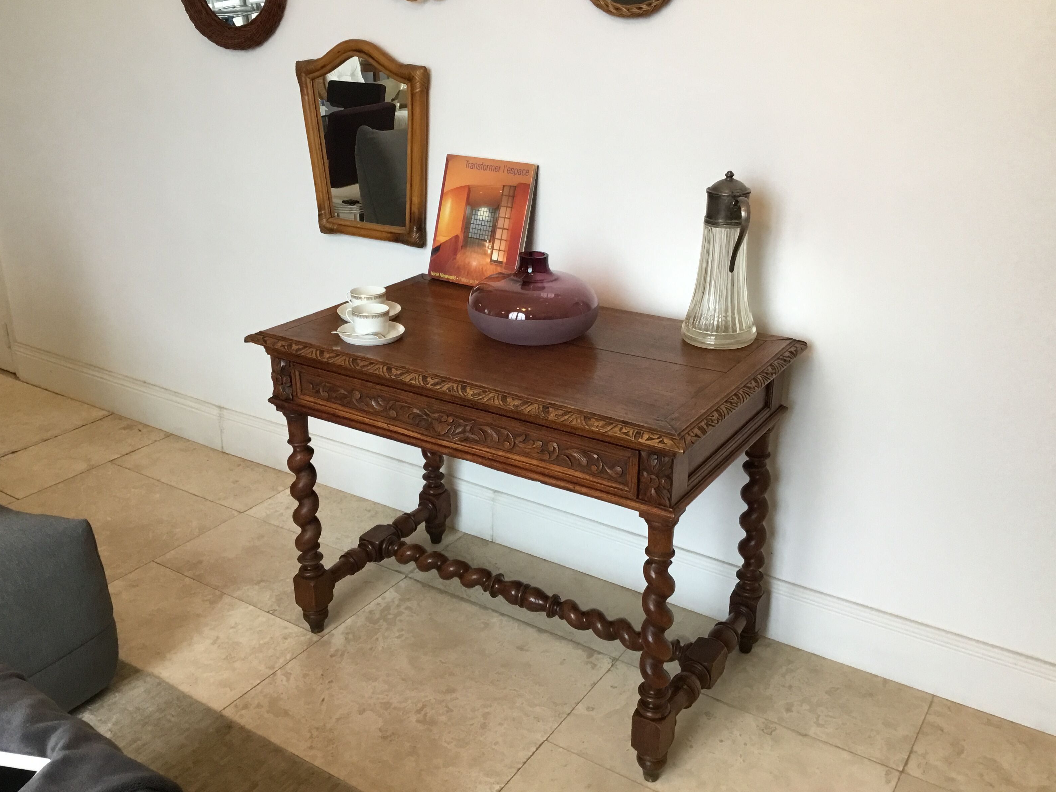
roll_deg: -0.7
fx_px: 976
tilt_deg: -19.9
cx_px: 512
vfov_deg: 44.2
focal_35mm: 32
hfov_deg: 56.8
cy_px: 386
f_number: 2.4
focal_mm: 3.3
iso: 64
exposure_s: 1/33
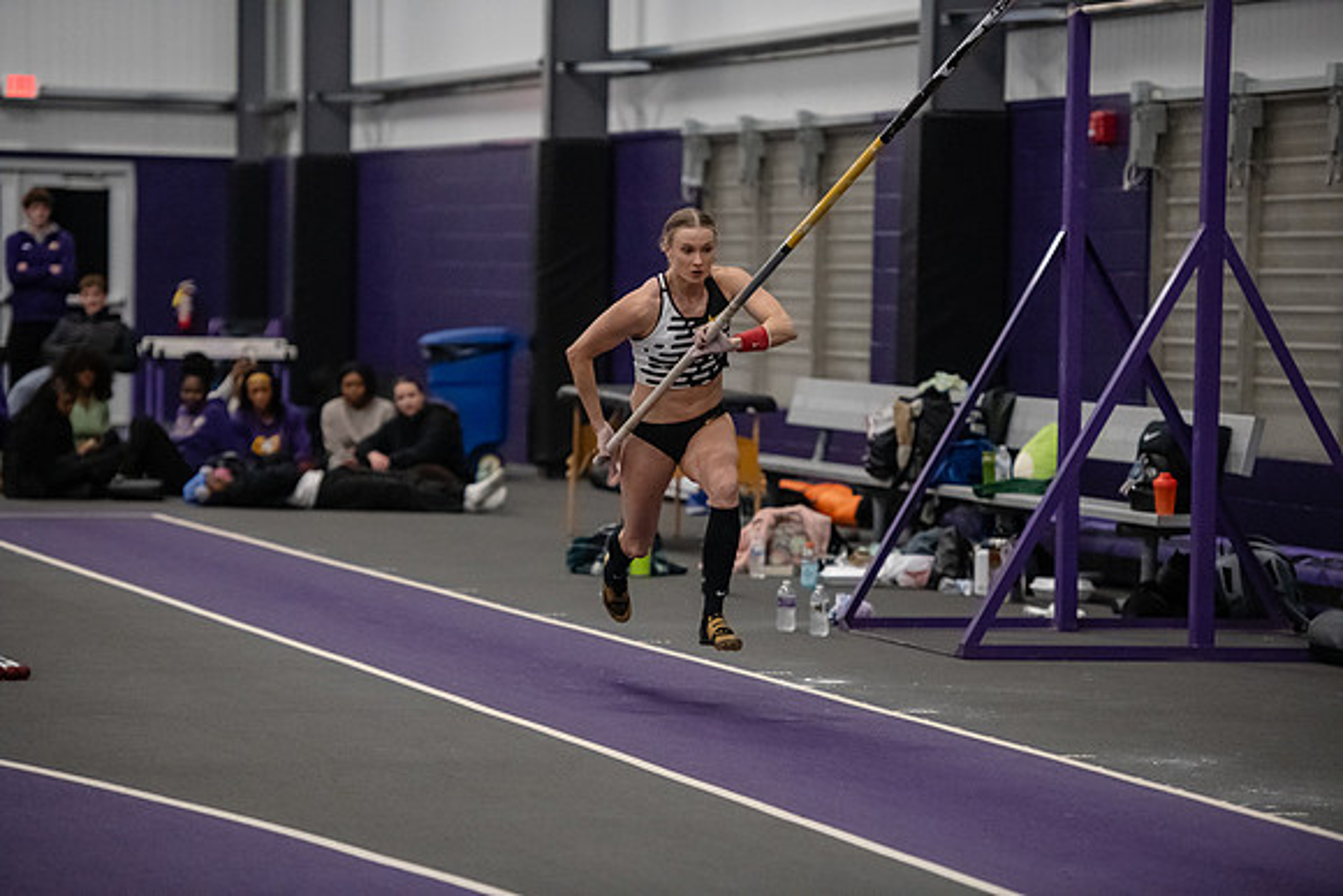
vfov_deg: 9.8
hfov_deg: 14.7
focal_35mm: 140
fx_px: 5224
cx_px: 672
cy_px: 448
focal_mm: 140
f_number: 2.8
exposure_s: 1/1000
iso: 6400
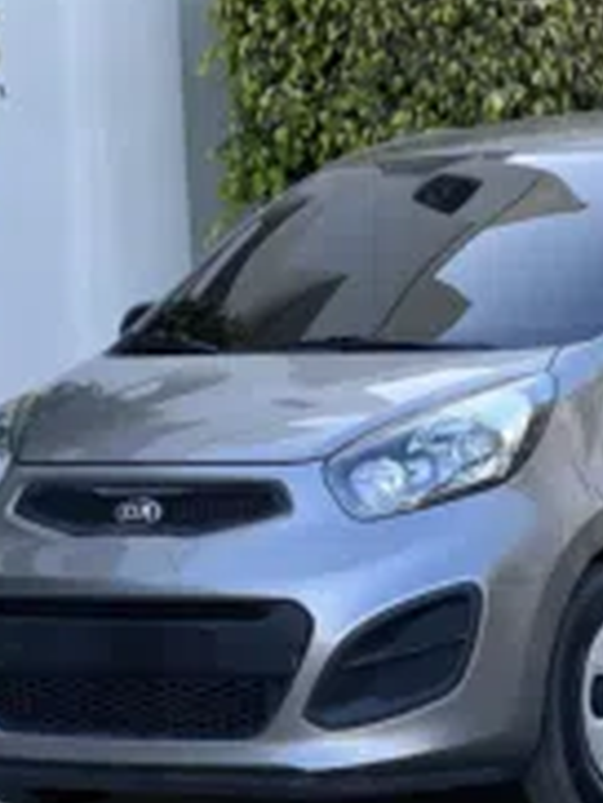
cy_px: 129
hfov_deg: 8.7
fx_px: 3944
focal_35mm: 170
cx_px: 528
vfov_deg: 11.6
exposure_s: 1/121
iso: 32
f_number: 2.8
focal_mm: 9
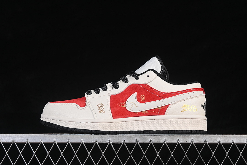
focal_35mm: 75
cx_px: 124
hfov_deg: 27.0
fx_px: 515
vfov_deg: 18.2
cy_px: 82
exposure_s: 1/80
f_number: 8
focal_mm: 50
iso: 160
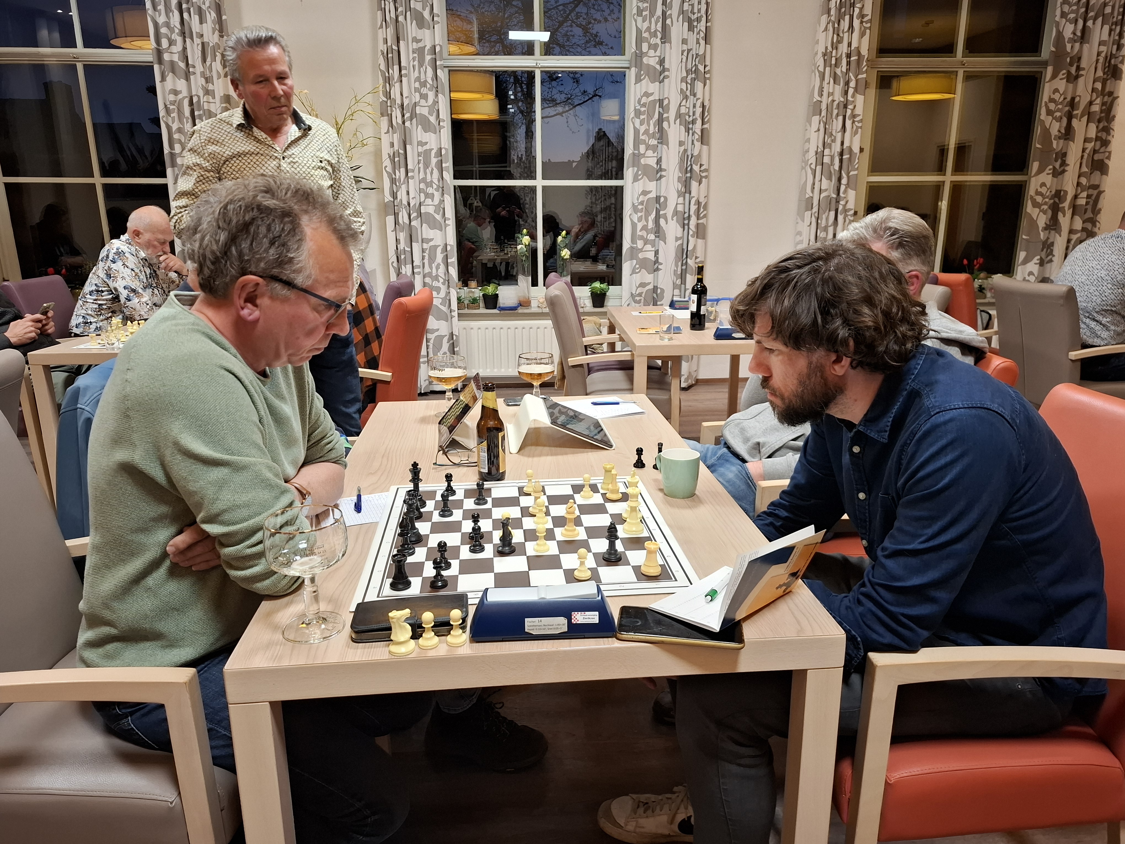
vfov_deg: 58.9
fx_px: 747
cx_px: 562
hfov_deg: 73.9
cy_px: 422
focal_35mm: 23
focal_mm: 5.54
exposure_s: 1/50
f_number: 1.8
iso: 320
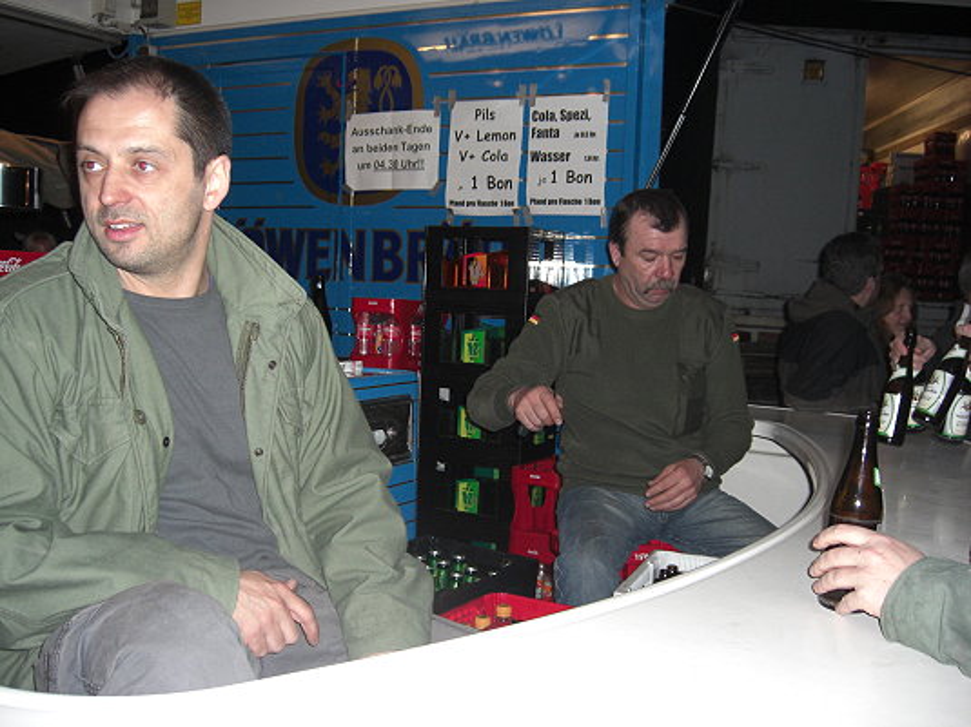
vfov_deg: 37.7
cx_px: 486
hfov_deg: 49.0
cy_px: 364
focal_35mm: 38
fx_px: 1066
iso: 200
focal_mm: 7.9
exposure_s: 1/60
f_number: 2.8
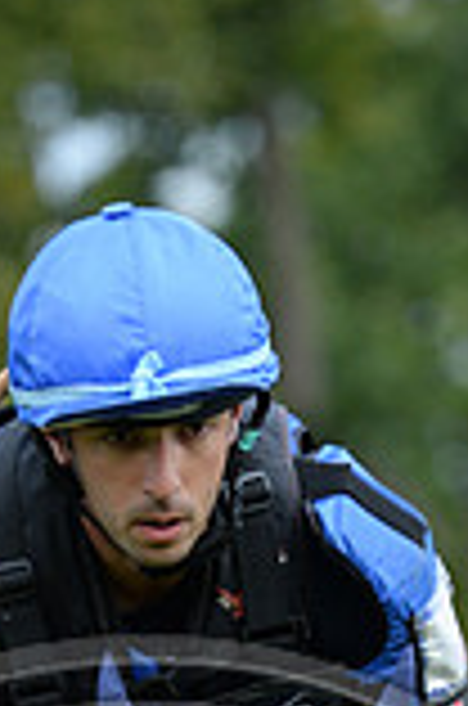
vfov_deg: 1.8
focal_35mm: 1148
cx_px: 148
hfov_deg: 1.2
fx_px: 22484
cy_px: 1133
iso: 800
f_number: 6.3
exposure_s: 1/1000
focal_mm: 310
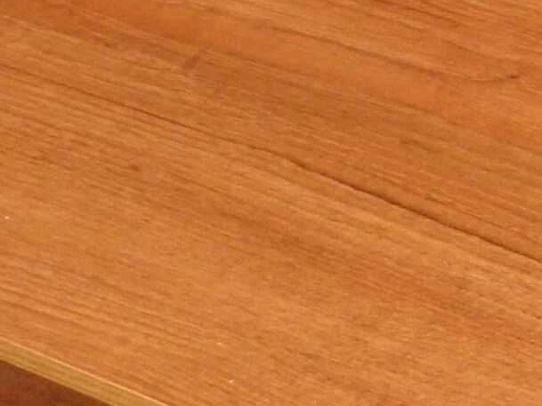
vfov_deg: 10.3
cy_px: 371
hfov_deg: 13.0
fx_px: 2239
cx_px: 840
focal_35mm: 143
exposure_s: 1/8
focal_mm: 6.2
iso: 400
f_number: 3.7
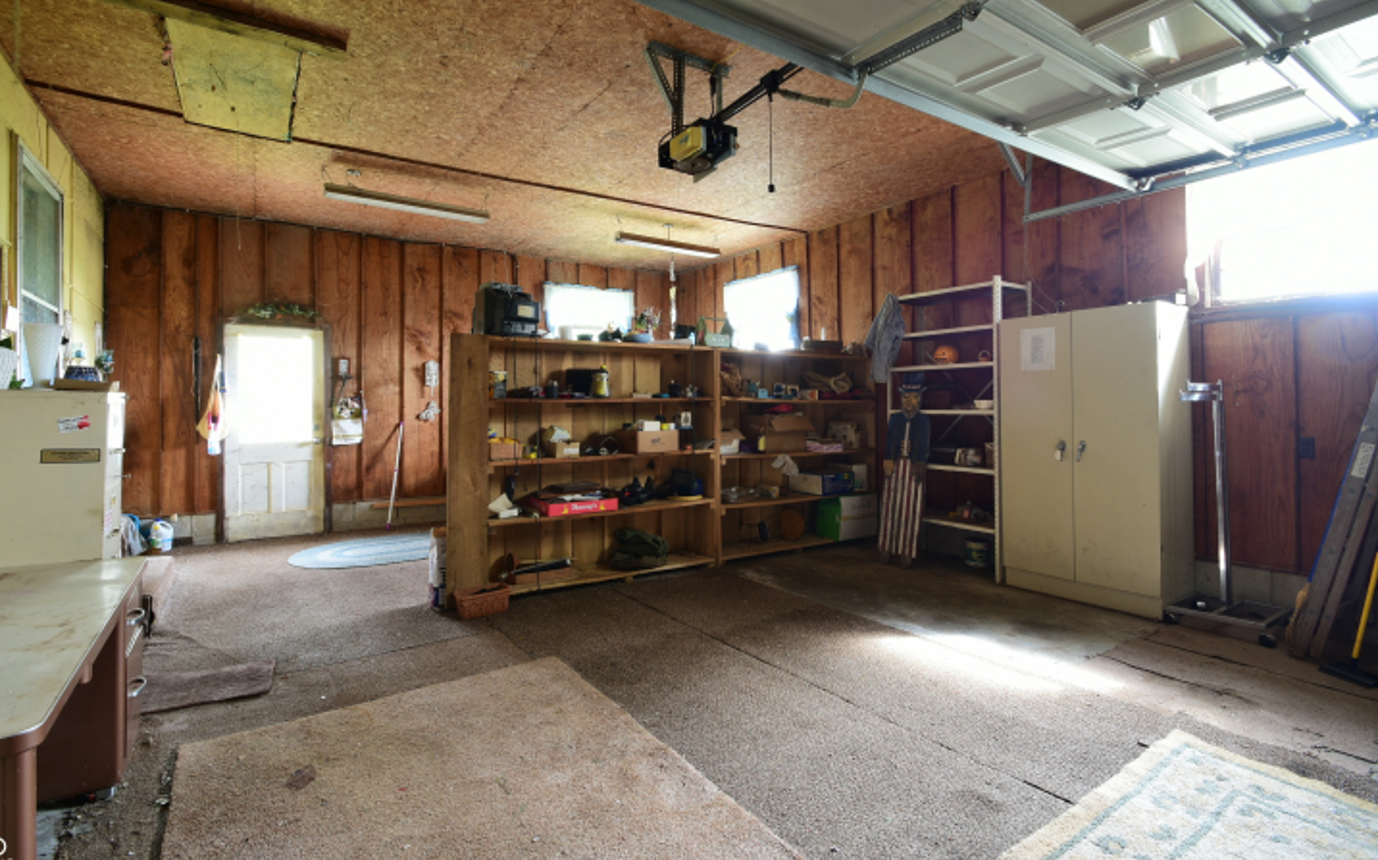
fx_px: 601
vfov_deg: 71.1
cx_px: 665
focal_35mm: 16
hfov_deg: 97.8
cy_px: 398
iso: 100
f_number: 10
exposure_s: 5
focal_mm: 10
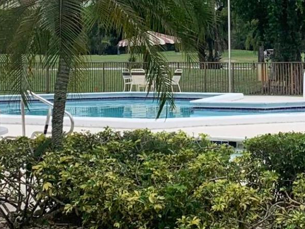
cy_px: 45
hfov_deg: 15.4
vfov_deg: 11.7
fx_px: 1111
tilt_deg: -0.9
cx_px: 289
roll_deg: +0.4
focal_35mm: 126
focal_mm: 4.25
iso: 25
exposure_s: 1/2755
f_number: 1.8
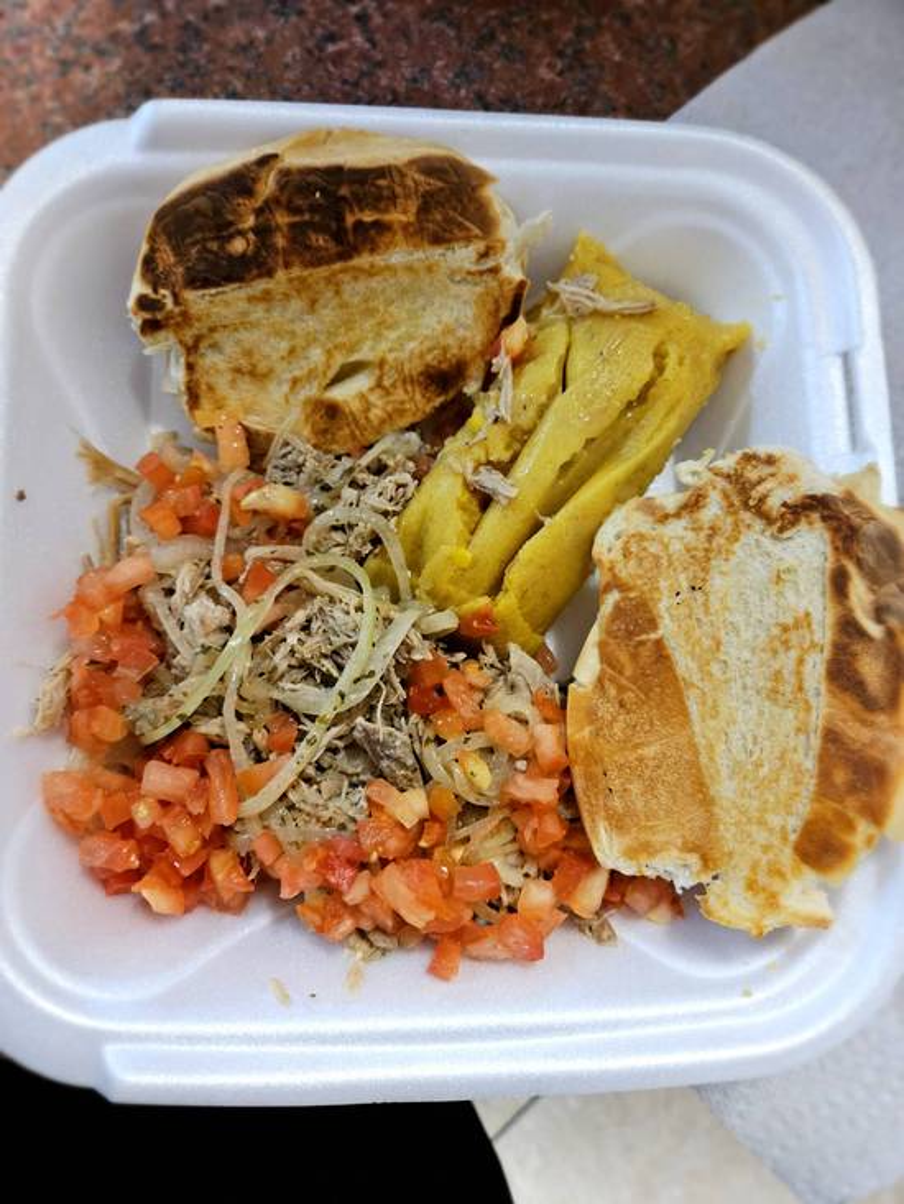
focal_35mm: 23
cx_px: 452
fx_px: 801
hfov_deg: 58.9
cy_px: 602
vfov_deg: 73.9
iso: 320
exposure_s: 1/60
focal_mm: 5.4
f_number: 1.8
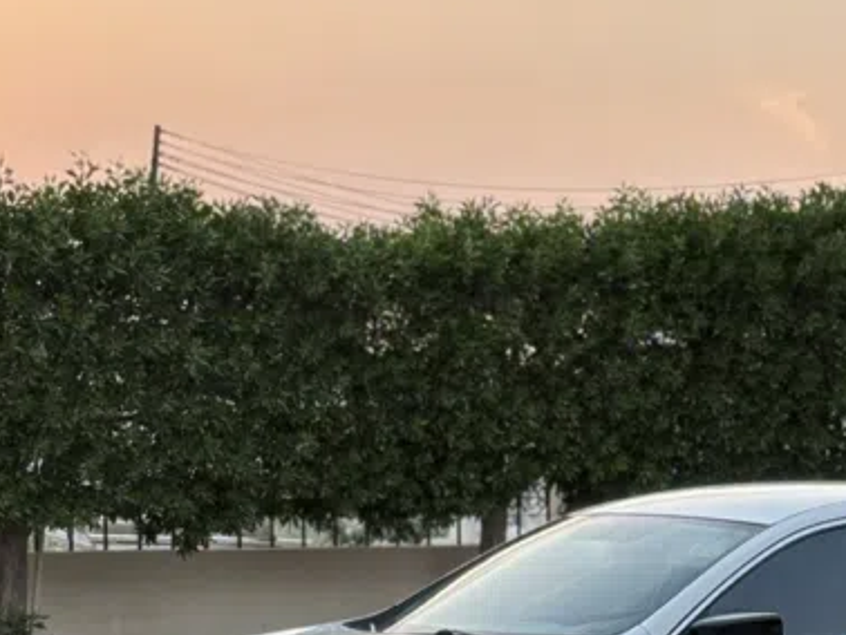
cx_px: 501
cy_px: 445
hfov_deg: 22.2
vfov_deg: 16.7
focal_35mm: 88
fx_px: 2152
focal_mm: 5.96
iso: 50
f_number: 1.6
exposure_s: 1/87
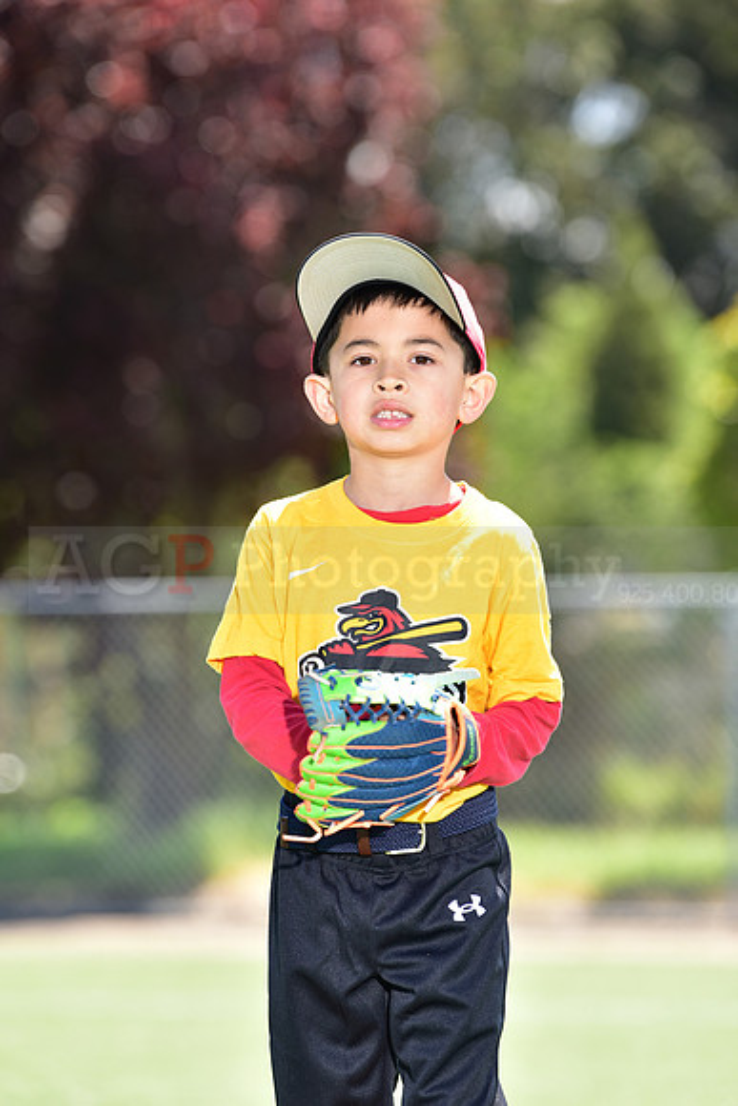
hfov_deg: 6.9
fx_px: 6146
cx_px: 369
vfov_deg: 10.3
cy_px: 553
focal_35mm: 200
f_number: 4.5
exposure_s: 1/200
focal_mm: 200
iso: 80
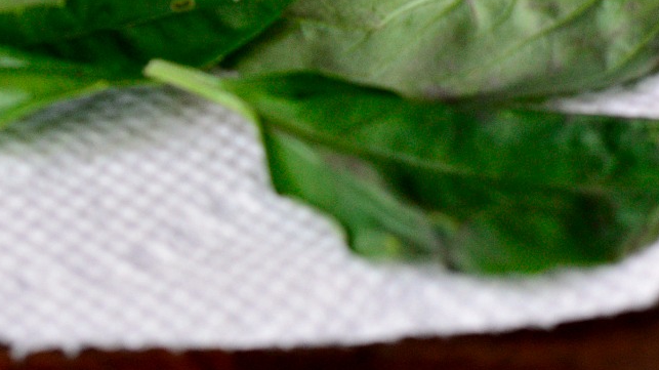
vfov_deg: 6.7
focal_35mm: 177
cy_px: -328
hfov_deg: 11.7
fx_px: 3091
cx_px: -290
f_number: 5
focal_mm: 50
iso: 1000
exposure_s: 1/100
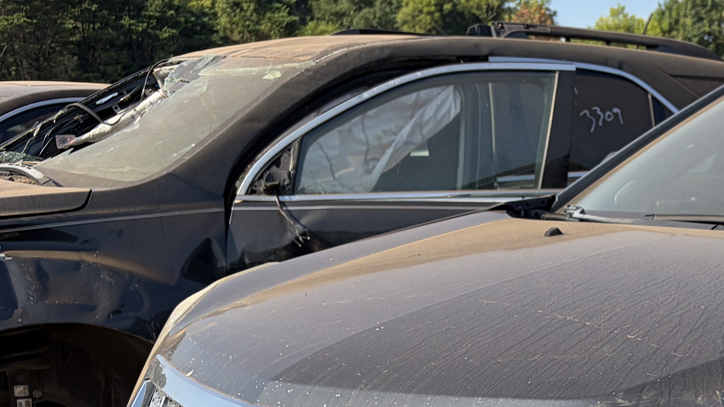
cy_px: 473
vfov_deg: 16.4
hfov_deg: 28.0
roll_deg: -0.7
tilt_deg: -10.7
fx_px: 1363
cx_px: 721
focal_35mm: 71
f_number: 1.6
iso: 50
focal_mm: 5.96
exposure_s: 1/2639
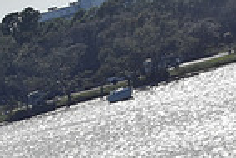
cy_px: 304
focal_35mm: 428
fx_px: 2809
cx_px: 274
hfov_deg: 4.8
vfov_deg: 3.2
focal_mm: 70
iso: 400
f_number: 13
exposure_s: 1/1000
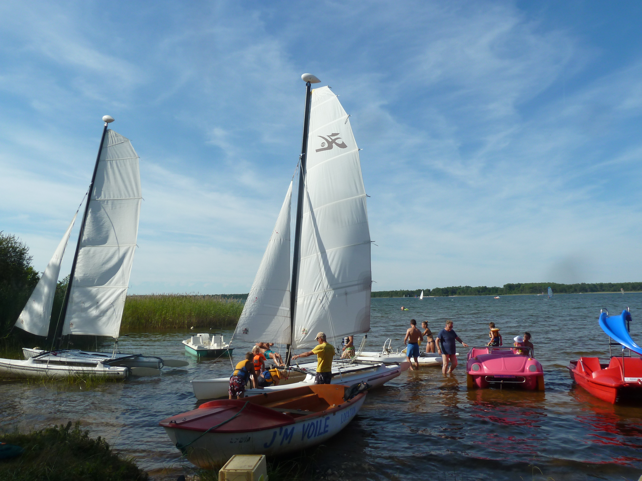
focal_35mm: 25
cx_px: 321
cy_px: 240
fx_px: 464
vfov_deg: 54.9
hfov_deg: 69.4
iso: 80
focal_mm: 4.1
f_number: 5.6
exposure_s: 1/400
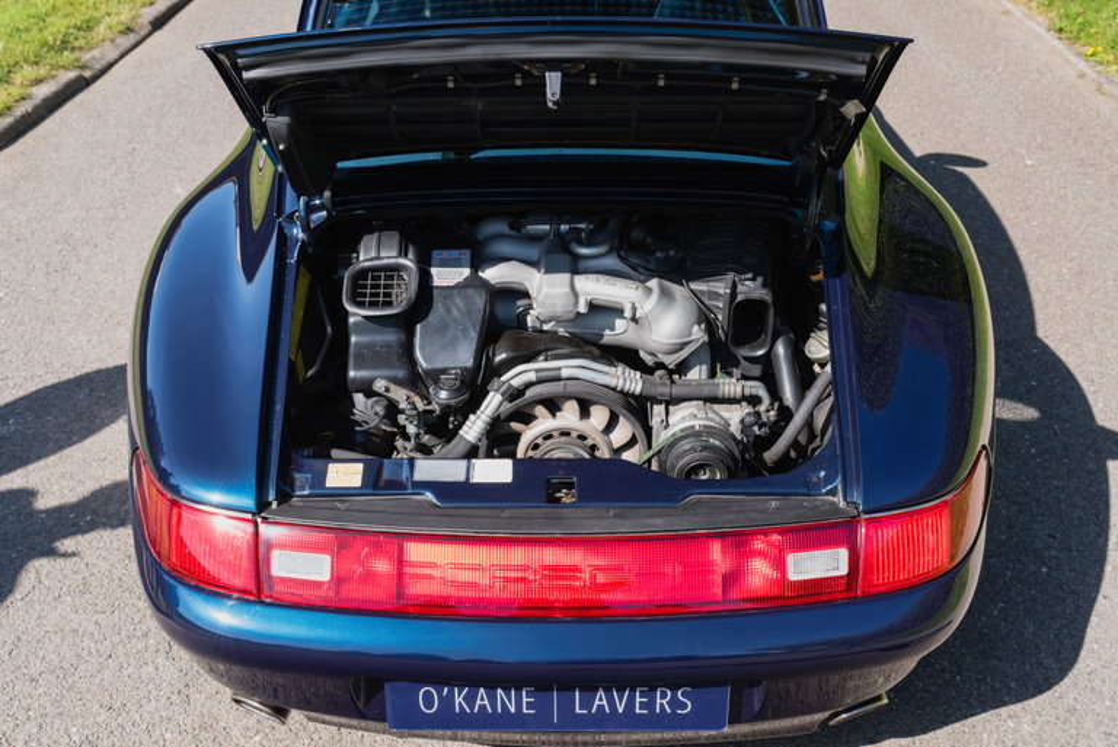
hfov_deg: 54.4
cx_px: 559
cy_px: 374
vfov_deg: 37.9
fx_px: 1088
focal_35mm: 35
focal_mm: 35
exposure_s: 1/160
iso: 500
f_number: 8
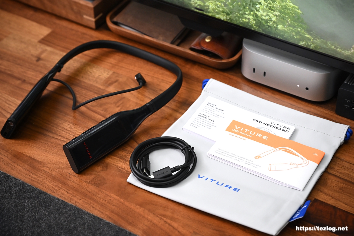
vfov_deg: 17.7
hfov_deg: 26.3
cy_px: 118
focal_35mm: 77
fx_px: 757
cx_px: 178
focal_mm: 76
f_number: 6.3
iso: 3200
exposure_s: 1/60
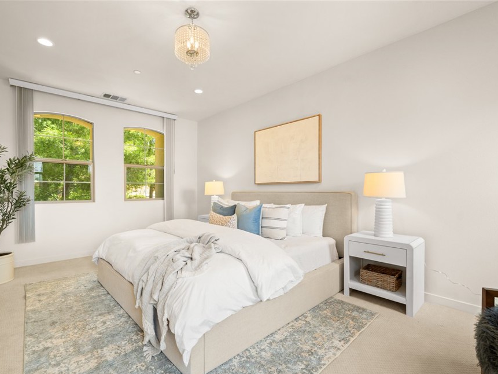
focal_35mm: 16
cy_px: 197
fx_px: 230
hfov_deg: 94.5
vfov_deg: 78.1
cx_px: 241
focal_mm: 14
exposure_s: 1/30
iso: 500
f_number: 5.6
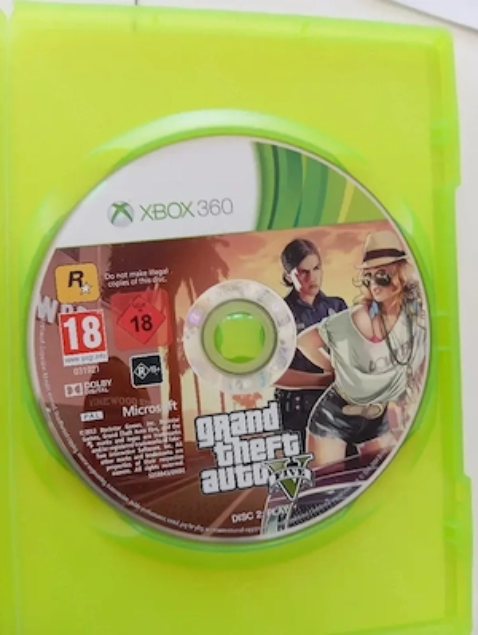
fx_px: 514
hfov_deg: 49.9
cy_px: 318
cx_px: 239
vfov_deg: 63.4
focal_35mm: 28
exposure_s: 1/33.3
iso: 188
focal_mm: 4.22
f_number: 1.8
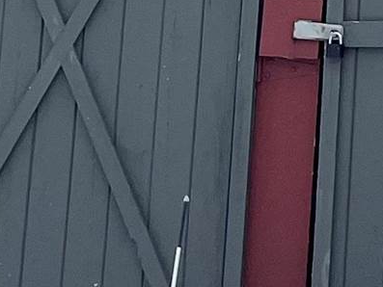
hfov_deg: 9.3
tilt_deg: +8.9
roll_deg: -1.1
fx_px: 2225
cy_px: -576
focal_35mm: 201
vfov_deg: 6.7
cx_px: 714
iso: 50
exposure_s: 1/1096
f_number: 1.6
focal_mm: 5.1
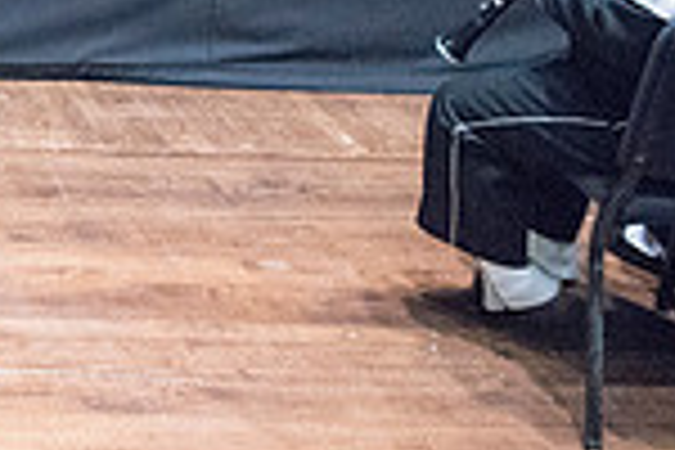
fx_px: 1744
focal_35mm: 93
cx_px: -490
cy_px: -326
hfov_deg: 18.0
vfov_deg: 13.4
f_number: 2.8
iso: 4000
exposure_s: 1/400
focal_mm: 24
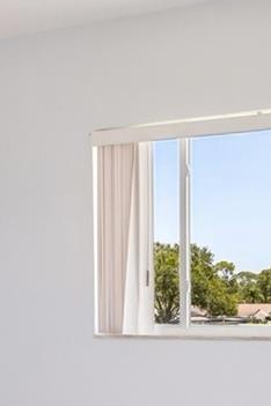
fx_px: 824
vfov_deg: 27.3
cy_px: 313
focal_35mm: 73
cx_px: 204
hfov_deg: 18.5
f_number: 8
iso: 400
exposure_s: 1/80
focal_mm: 16
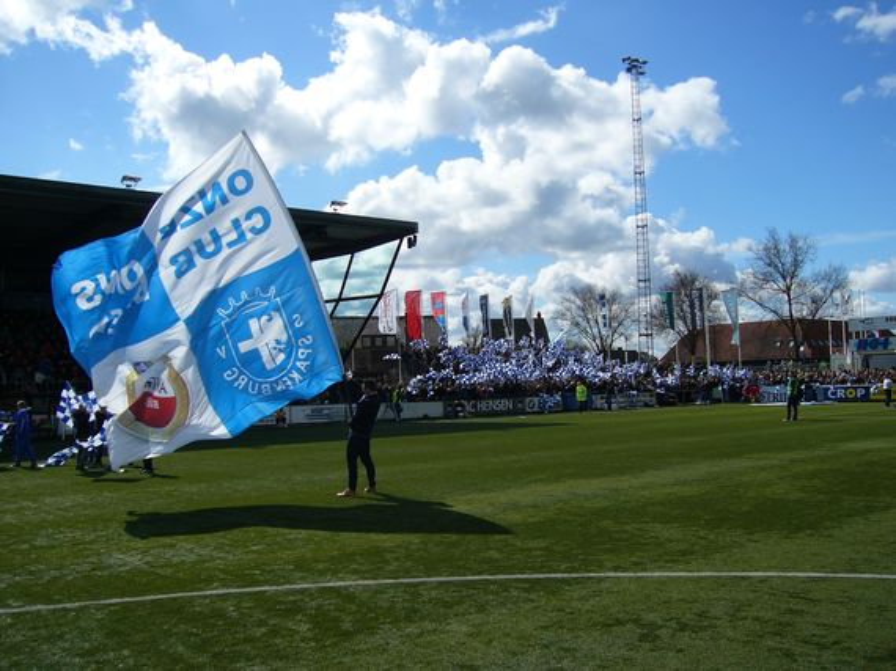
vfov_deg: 40.7
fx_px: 906
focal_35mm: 35
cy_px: 336
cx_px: 448
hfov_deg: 52.6
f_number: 8
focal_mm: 5.8
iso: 50
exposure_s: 1/320
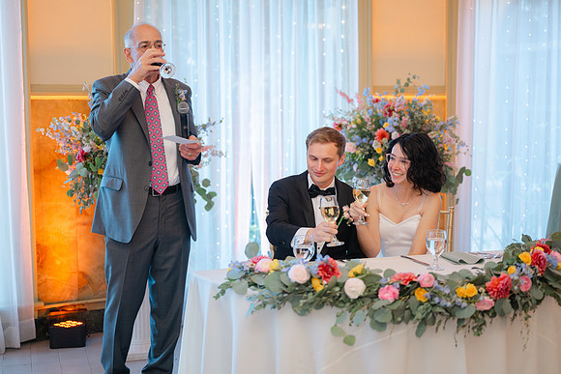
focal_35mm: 50
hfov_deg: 39.6
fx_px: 779
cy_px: 187
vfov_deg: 27.0
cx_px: 280
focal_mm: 50
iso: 320
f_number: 1.8
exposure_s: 1/100
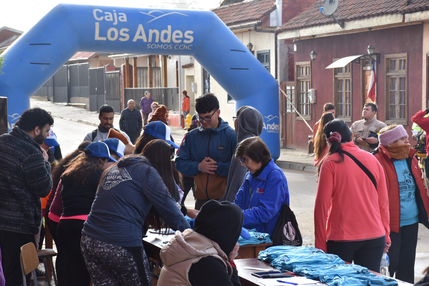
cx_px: 214
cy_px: 143
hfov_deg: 20.6
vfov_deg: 13.8
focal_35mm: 99
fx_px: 1180
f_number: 8
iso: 320
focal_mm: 66
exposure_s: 1/250
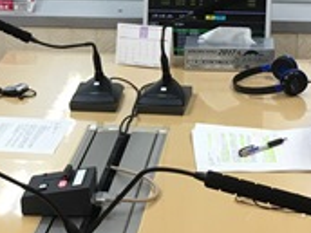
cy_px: 76
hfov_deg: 18.1
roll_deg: +2.1
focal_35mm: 108
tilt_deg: -17.2
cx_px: 63
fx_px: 970
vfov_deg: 13.7
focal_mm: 4.15
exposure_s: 1/30
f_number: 2.2
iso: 25
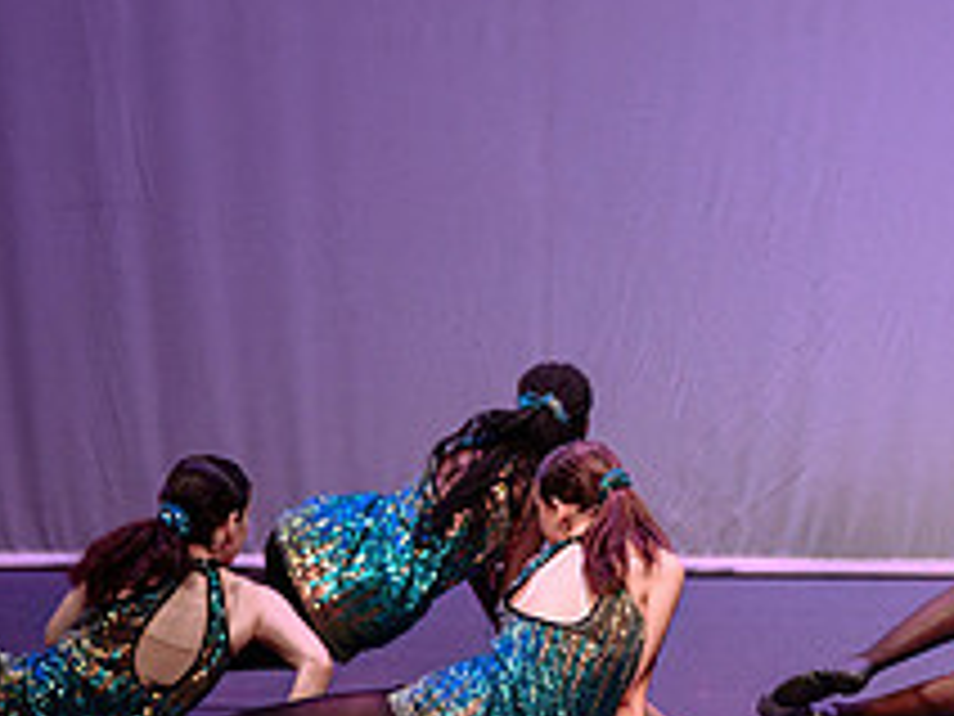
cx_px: 1048
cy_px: 389
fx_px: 8984
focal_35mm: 326
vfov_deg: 4.6
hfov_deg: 6.1
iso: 1600
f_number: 3.2
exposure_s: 1/320
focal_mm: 110
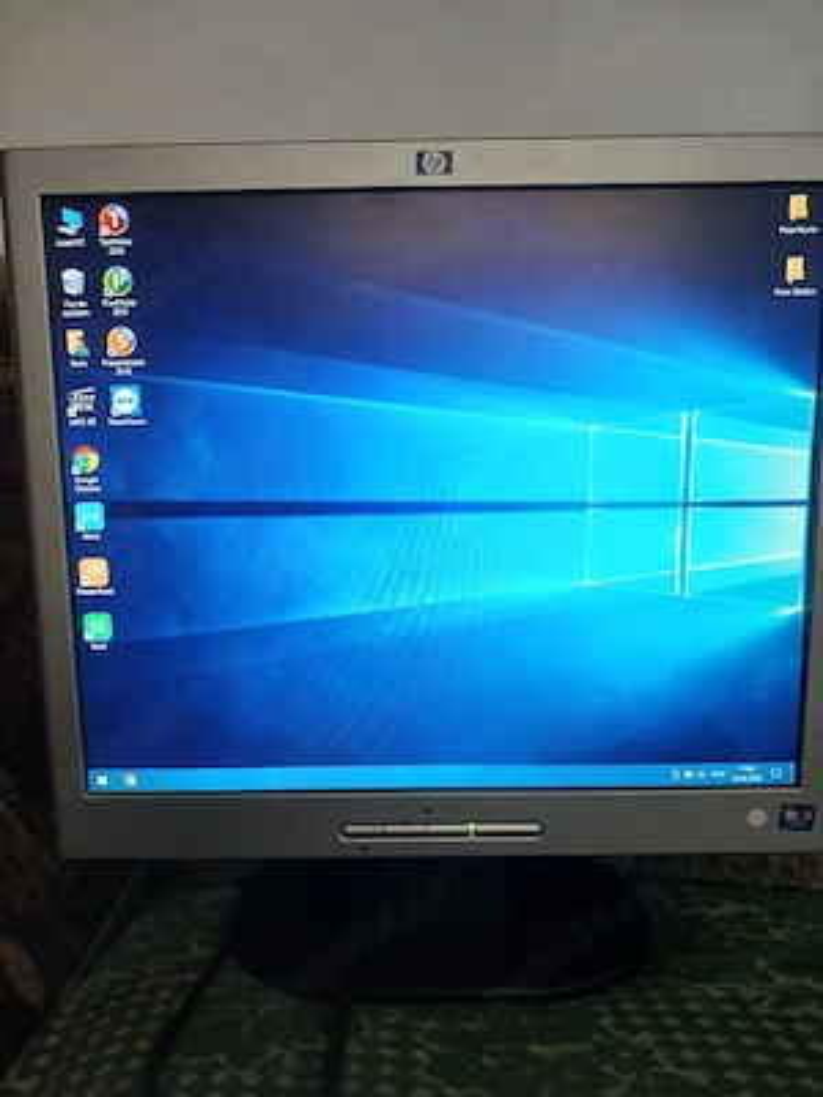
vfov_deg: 65.3
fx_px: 856
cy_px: 548
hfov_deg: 51.4
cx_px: 412
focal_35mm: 27
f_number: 1.8
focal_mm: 3.98
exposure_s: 1/33.3
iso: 250
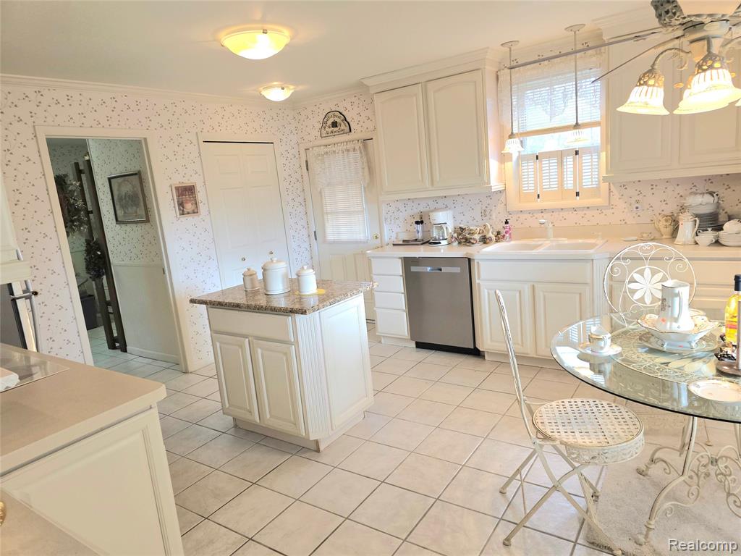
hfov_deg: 73.9
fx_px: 492
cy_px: 278
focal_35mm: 23
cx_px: 370
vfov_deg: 58.9
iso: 32
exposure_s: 1/60.2
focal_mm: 6.3
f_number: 1.7
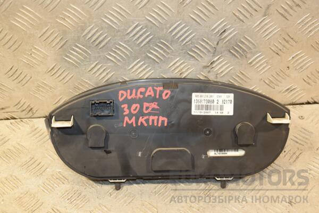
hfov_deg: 35.1
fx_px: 505
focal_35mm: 57
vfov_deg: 23.8
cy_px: 106
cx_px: 160
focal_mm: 38
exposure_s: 1/100
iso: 800
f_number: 5
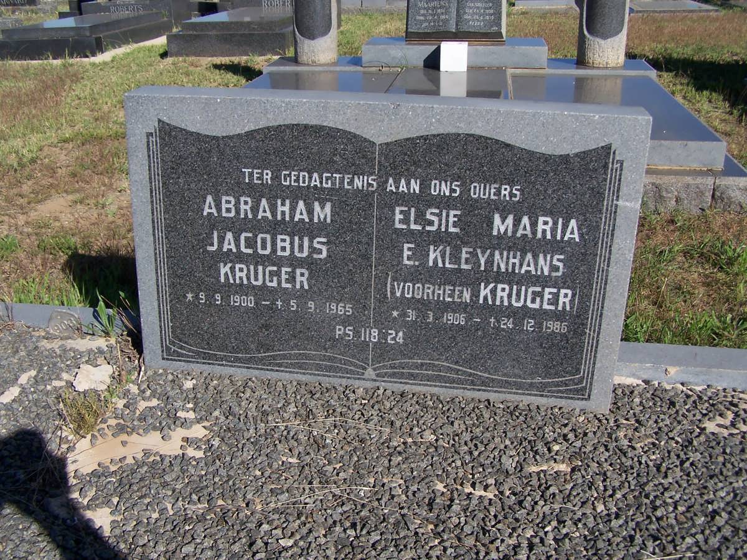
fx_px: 820
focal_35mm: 38
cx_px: 374
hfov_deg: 49.0
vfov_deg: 37.7
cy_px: 280
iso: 80
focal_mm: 6.3
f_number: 4
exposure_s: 1/1000
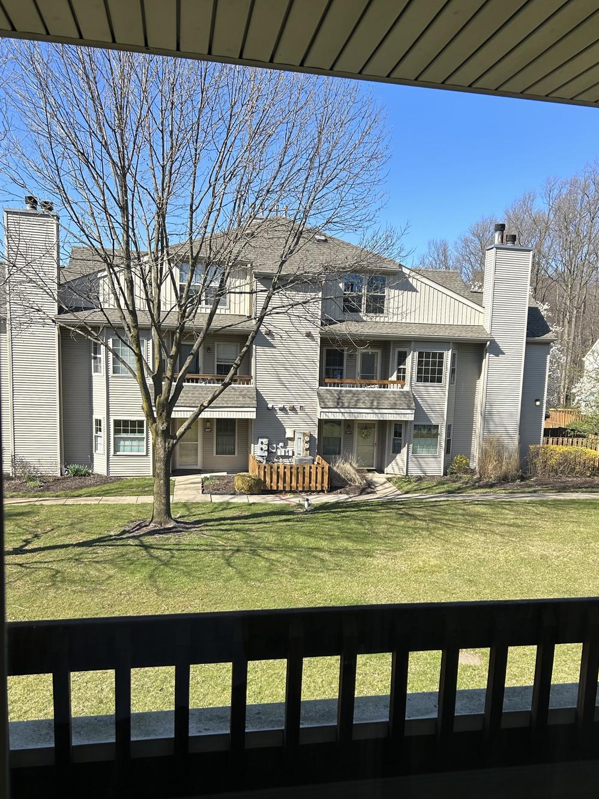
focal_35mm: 30
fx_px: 692
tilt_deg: -6.0
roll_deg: -0.9
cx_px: 327
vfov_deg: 59.8
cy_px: 450
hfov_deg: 46.7
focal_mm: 5.7
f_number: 1.5
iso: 50
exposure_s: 1/2083
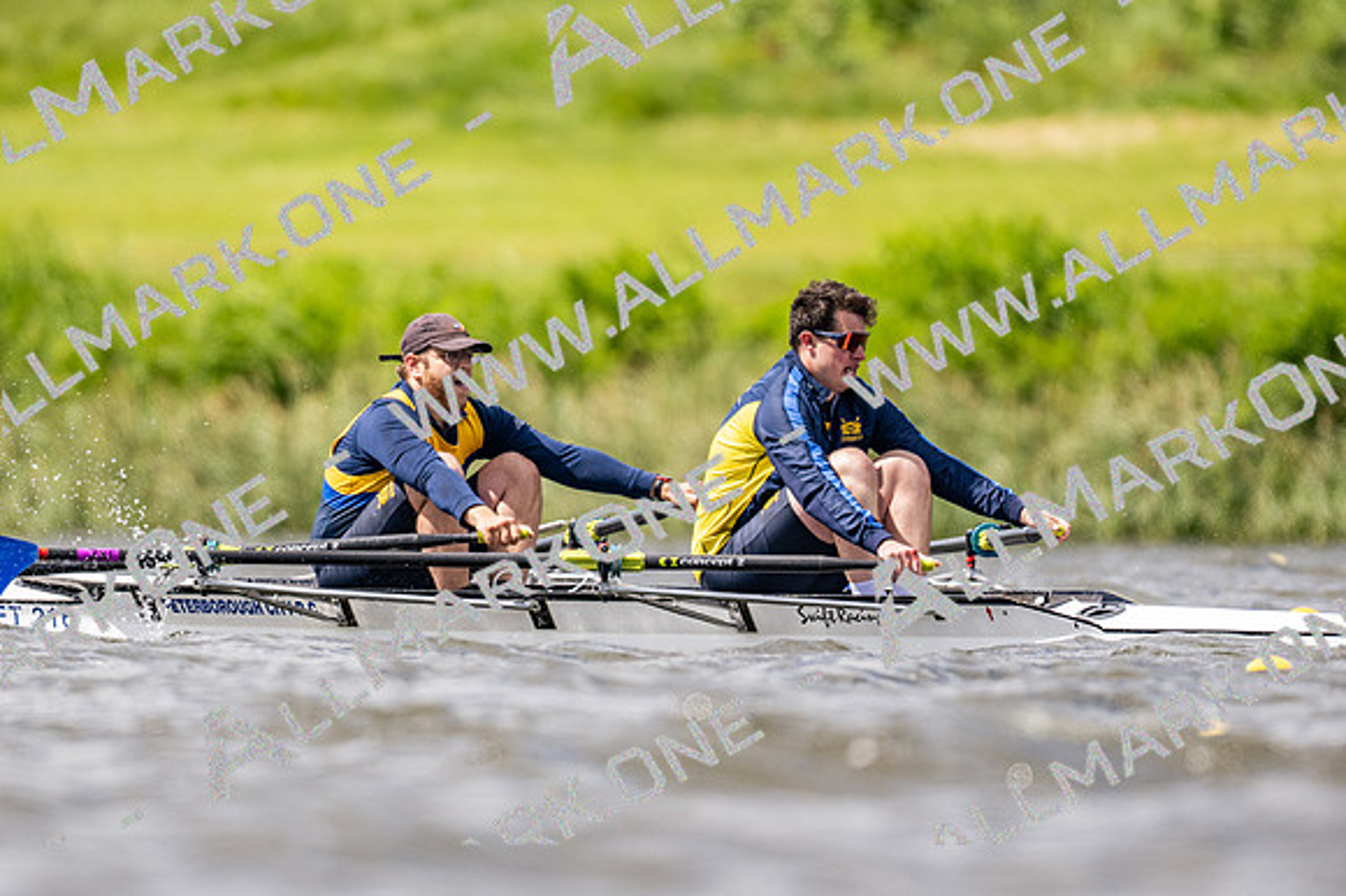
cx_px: 673
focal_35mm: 900
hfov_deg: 2.3
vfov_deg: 1.5
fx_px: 33630
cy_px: 448
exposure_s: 1/2500
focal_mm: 600
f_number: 4
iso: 320
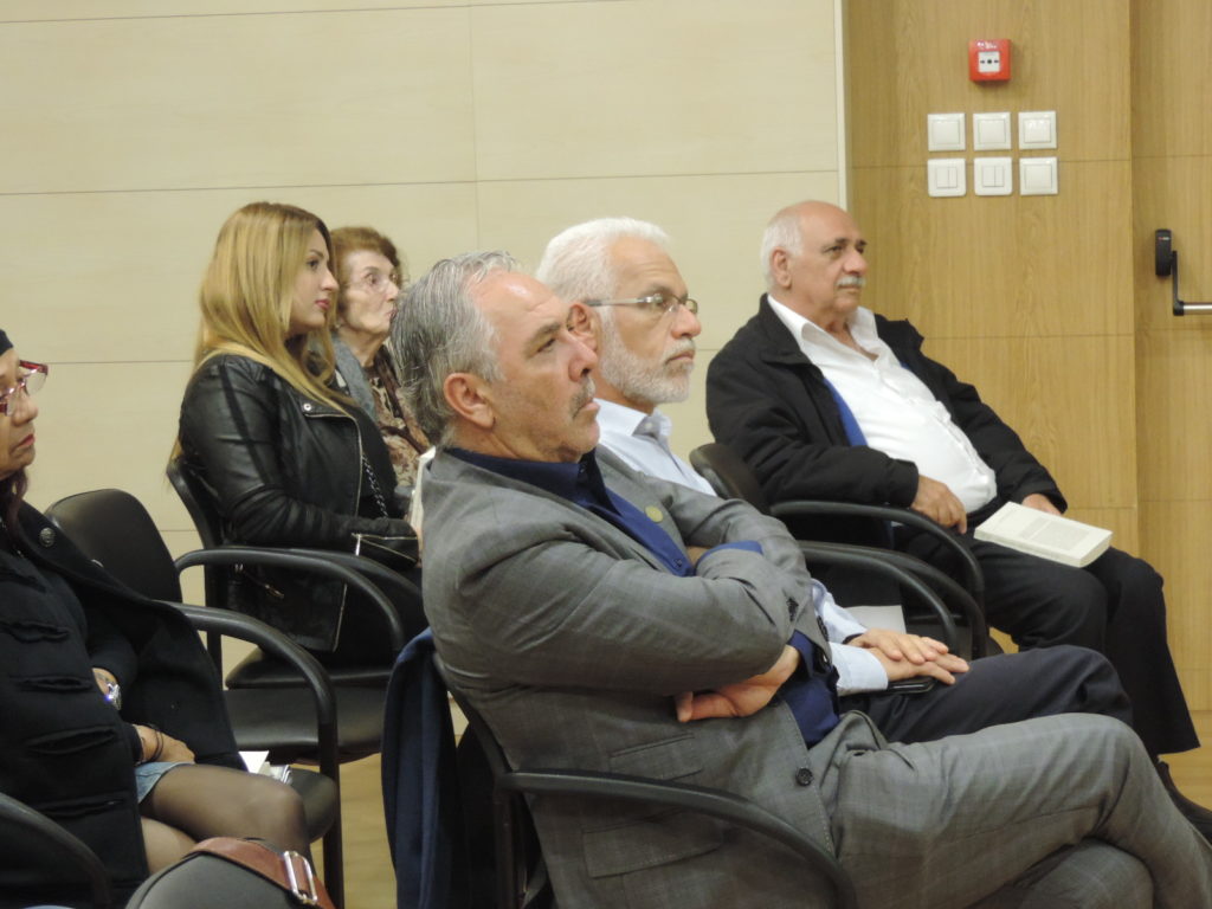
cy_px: 454
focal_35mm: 100
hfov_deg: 19.6
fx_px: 3501
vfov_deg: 14.8
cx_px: 606
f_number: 4.1
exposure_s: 1/15
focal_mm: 17.8
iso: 800
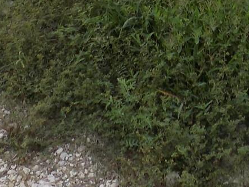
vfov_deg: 11.6
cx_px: 203
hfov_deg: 18.2
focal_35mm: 107
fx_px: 770
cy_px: -247
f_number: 3.1
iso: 80
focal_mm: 4
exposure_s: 1/160
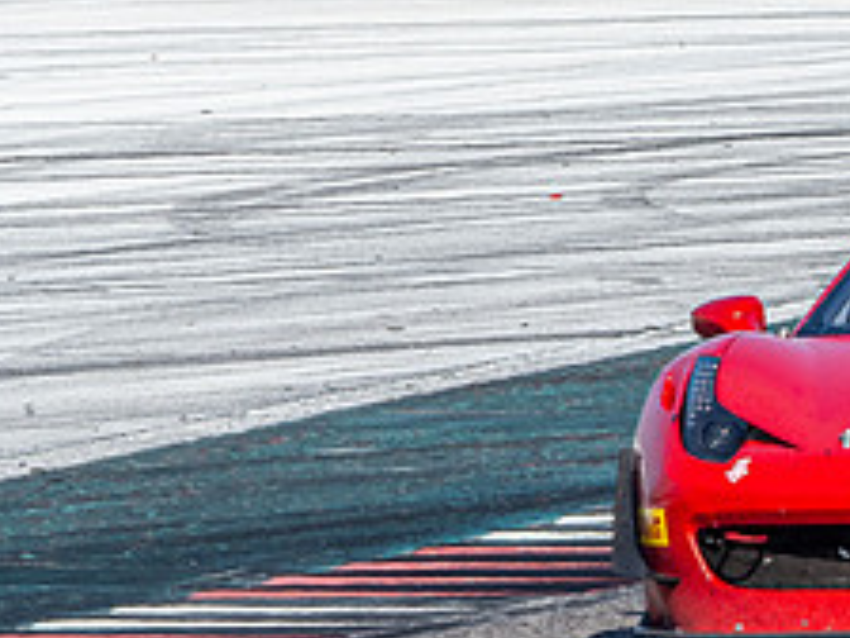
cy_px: 727
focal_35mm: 1903
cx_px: 1058
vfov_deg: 0.8
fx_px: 46728
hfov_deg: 1.0
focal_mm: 300
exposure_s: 1/320
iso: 200
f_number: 11
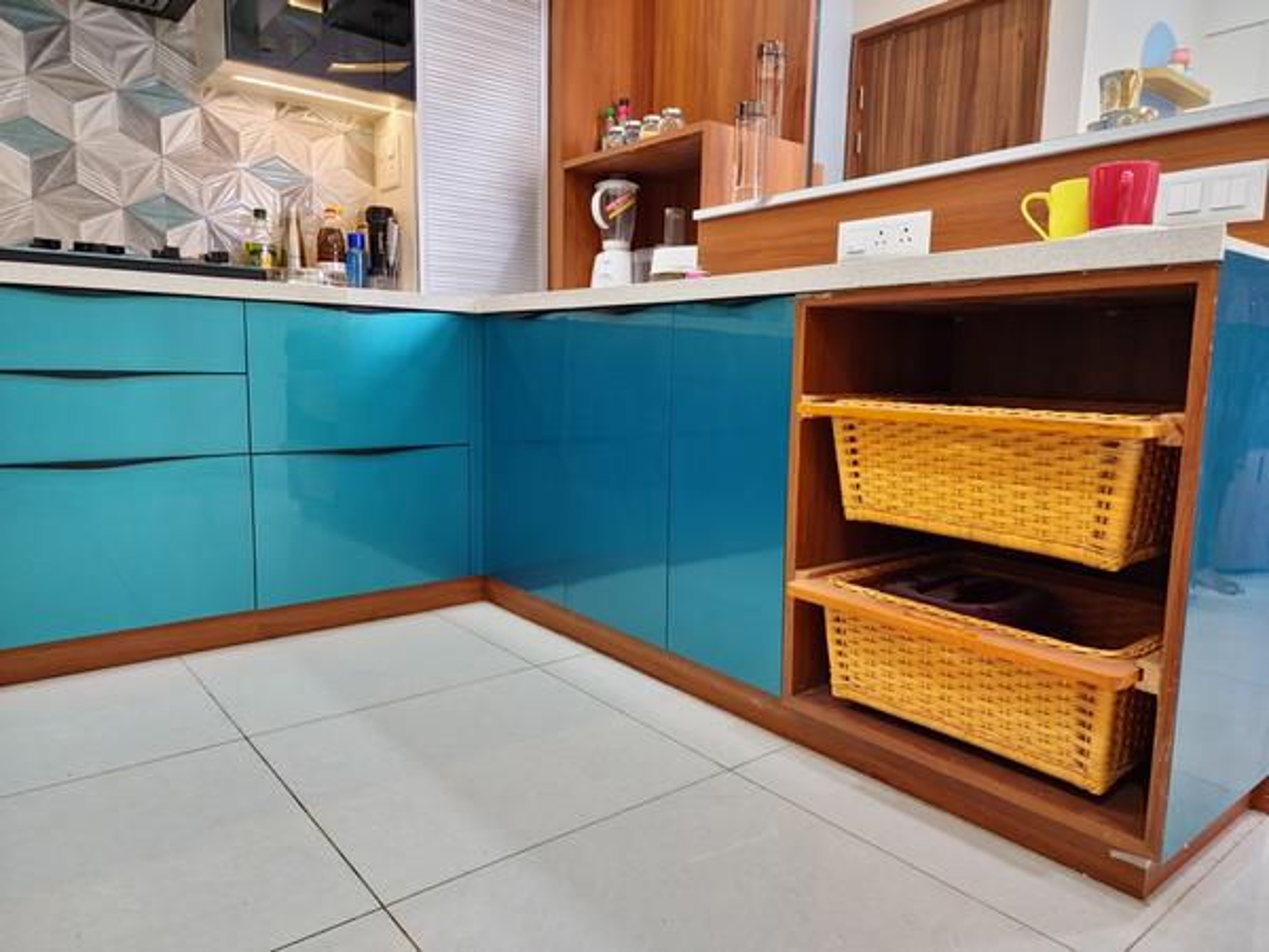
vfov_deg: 58.9
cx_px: 634
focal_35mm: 23
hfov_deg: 73.9
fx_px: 843
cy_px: 476
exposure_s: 1/33
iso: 50
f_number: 1.8
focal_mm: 6.4
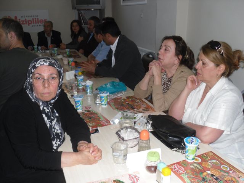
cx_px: 122
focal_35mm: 34
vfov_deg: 41.8
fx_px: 240
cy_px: 92
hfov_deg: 54.0
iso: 100
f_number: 2.8
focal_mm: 6
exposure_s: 1/45
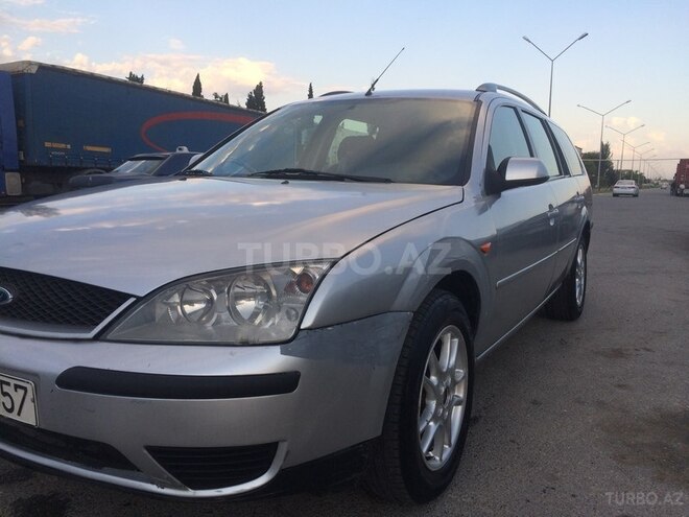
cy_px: 258
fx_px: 577
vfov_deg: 48.2
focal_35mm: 29
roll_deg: -1.0
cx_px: 344
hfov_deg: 61.7
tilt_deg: -6.6
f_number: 2.2
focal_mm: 4.15
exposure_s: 1/494
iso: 32
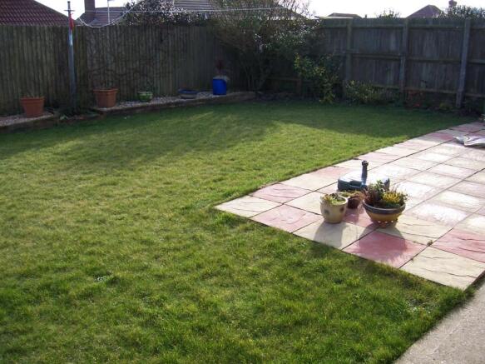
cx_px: 242
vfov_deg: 39.6
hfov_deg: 51.4
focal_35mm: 36
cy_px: 182
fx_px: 504
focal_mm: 6
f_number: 3
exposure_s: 1/500
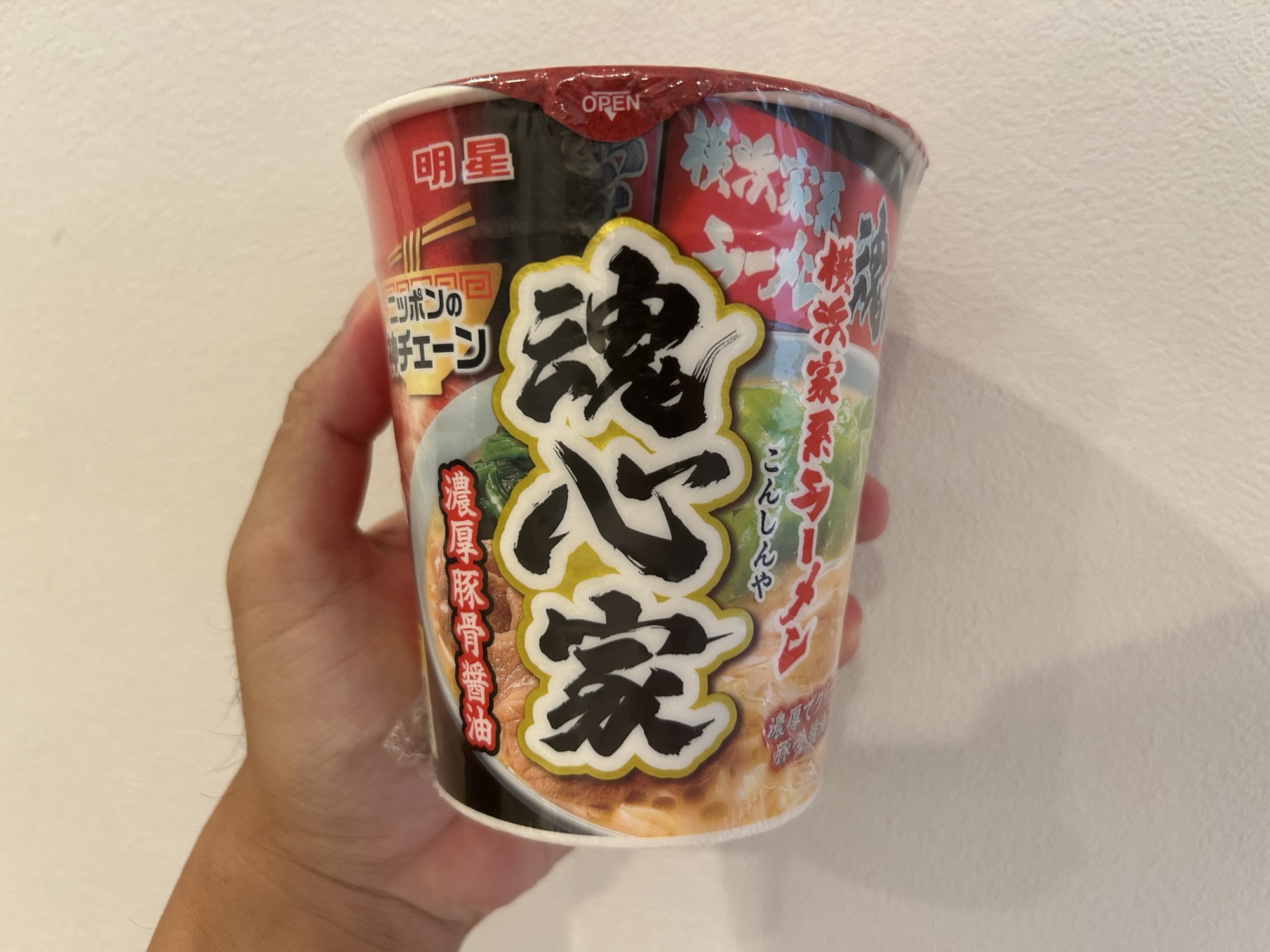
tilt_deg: -17.1
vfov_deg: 53.1
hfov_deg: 67.3
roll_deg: -4.0
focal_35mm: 26
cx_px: 635
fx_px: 954
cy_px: 476
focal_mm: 5.7
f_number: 1.5
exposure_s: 1/60
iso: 100
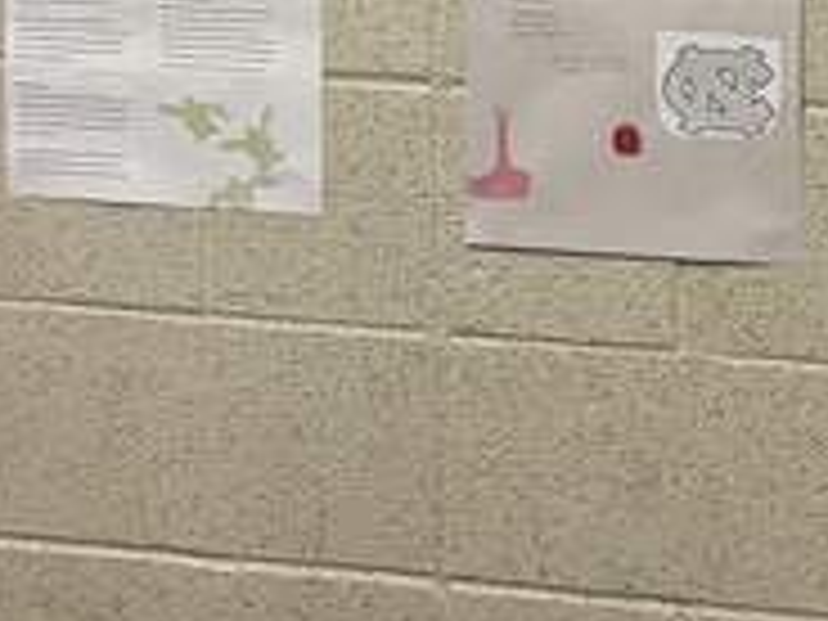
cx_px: 950
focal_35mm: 145
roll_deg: -0.3
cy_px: -688
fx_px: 3468
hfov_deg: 13.3
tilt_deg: -2.6
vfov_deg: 9.5
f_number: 1.6
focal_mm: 5.96
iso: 160
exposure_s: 1/60
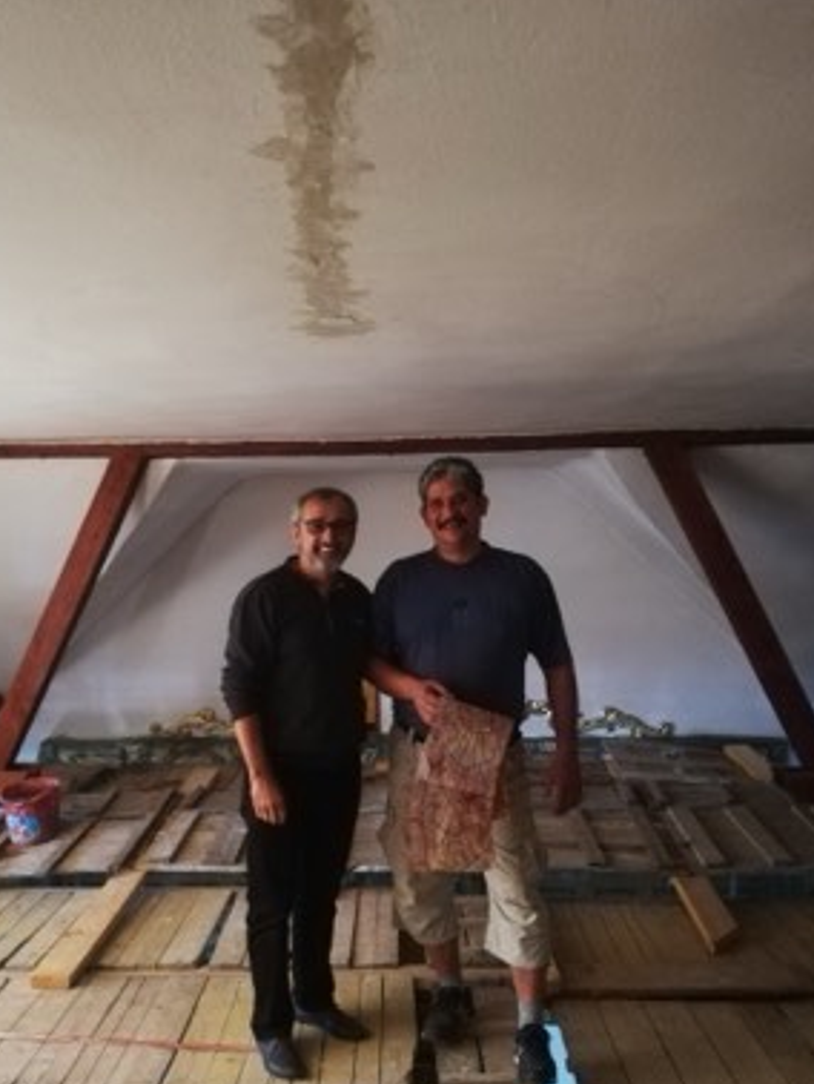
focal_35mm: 33
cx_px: 341
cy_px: 665
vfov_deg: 54.8
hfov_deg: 42.9
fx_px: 1034
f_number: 2.2
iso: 1000
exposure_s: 1/16.7
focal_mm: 3.81
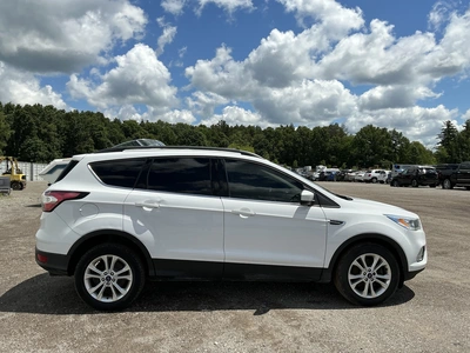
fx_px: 380
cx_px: 235
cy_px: 176
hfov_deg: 63.4
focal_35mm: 28
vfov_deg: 49.7
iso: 25
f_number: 1.8
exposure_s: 1/3125
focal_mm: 3
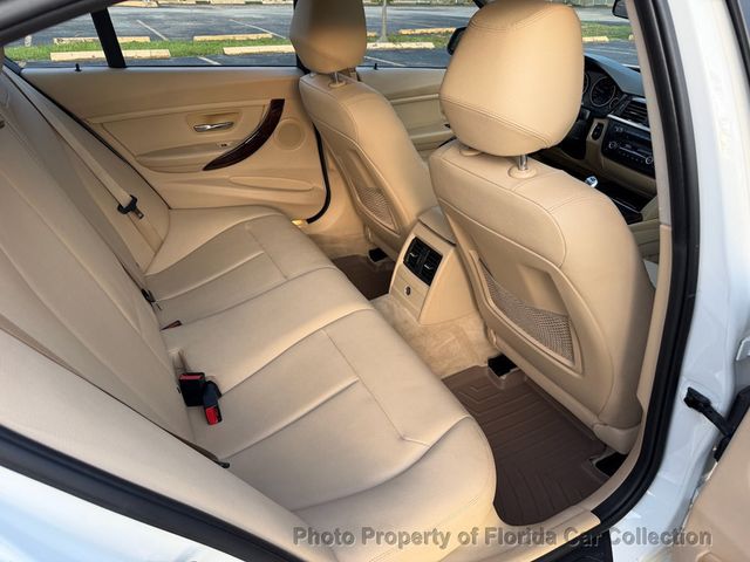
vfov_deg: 56.8
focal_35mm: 24
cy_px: 281
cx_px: 375
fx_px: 520
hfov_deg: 71.6
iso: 100
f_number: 1.78
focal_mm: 6.76
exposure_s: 1/178
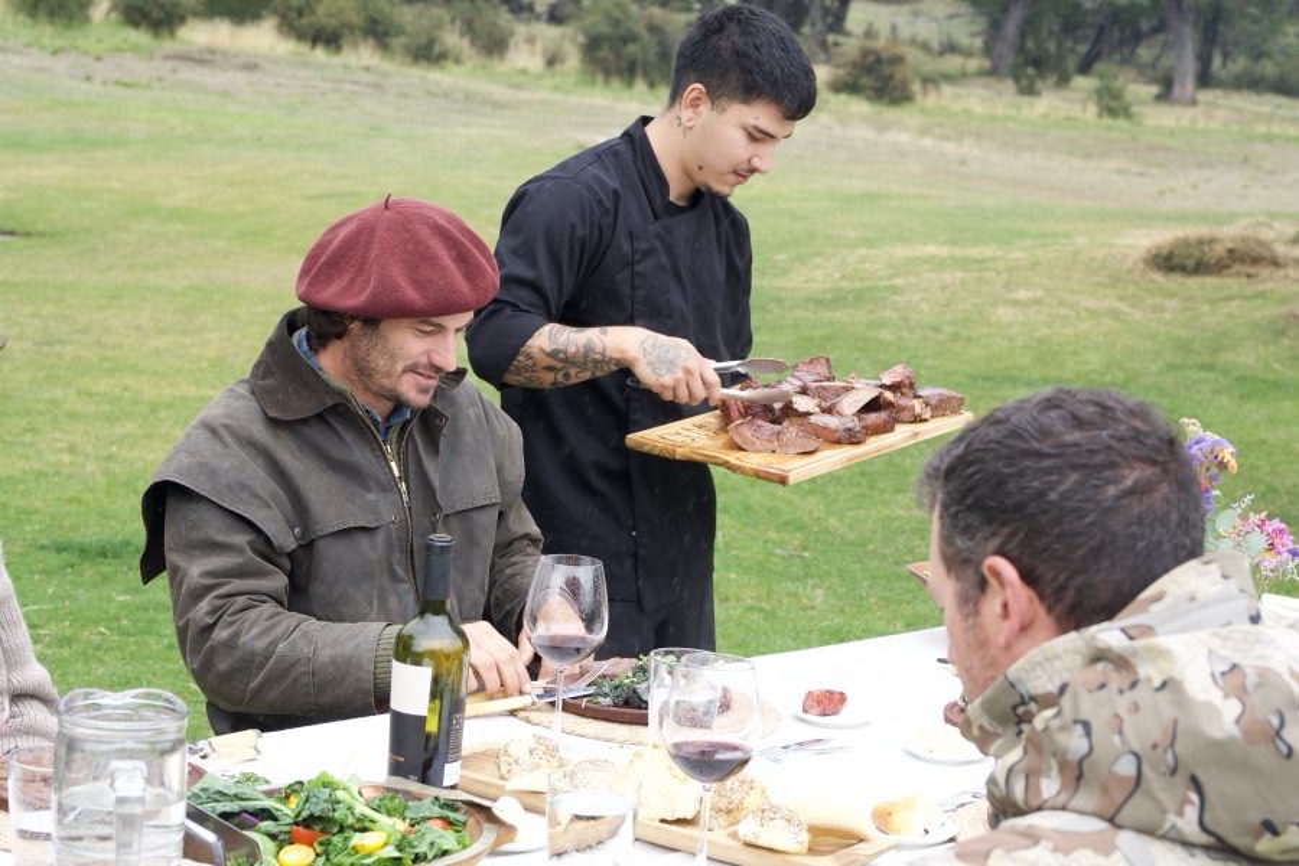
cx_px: 650
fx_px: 2706
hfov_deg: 27.0
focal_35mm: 75
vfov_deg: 18.2
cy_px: 433
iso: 800
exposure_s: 1/500
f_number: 5.6
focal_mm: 50
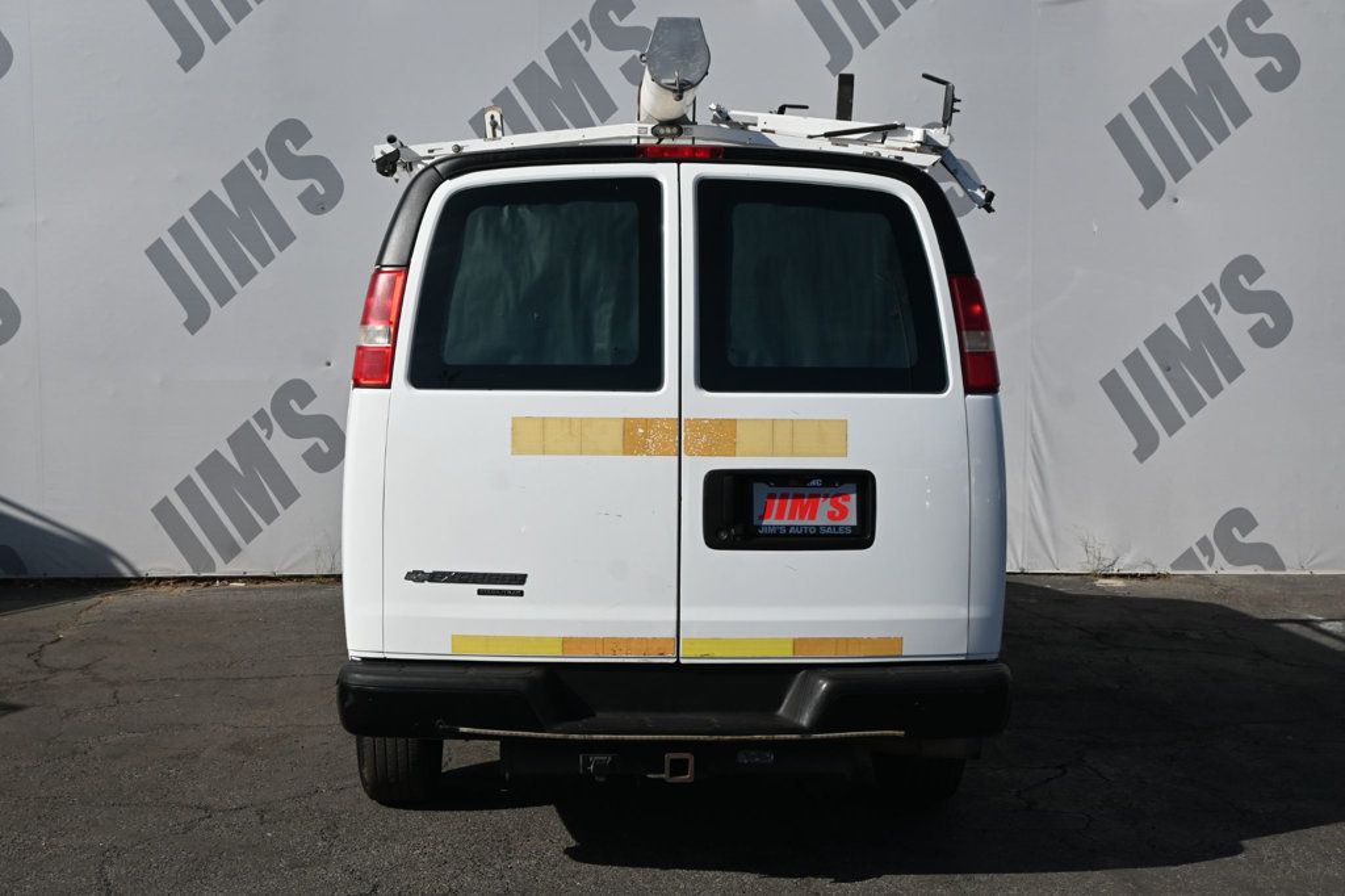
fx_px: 1625
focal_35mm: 44
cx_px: 672
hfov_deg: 45.0
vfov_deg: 30.8
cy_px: 448
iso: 100
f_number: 8
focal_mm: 29
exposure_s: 1/500
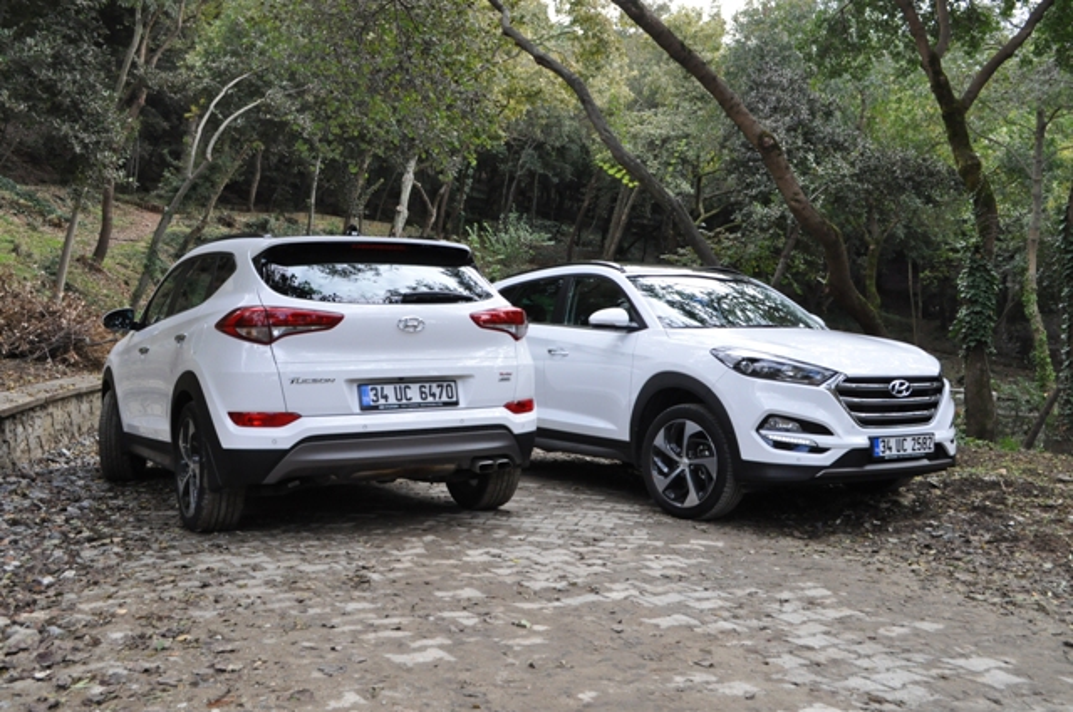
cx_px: 536
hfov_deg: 53.2
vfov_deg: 36.8
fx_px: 1072
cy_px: 356
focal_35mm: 36
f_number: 9
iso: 1250
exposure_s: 1/320
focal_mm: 24
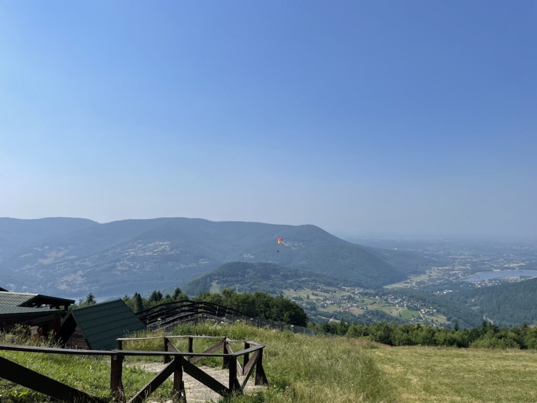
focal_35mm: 26
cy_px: 202
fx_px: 403
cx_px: 268
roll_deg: -0.3
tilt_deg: +4.5
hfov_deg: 67.3
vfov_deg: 53.1
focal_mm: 4.2
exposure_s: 1/6494
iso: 32
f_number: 1.6
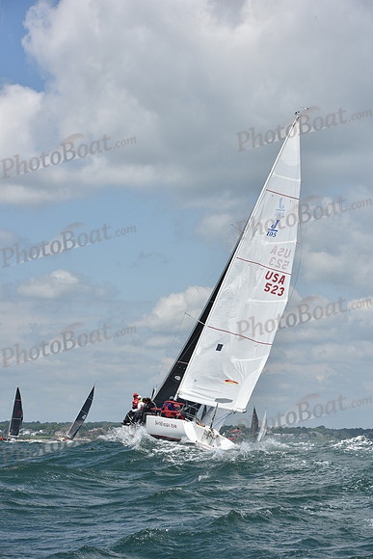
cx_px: 186
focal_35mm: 105
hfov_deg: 13.0
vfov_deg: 19.5
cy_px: 280
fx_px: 1631
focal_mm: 105
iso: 250
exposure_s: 1/1250
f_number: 9
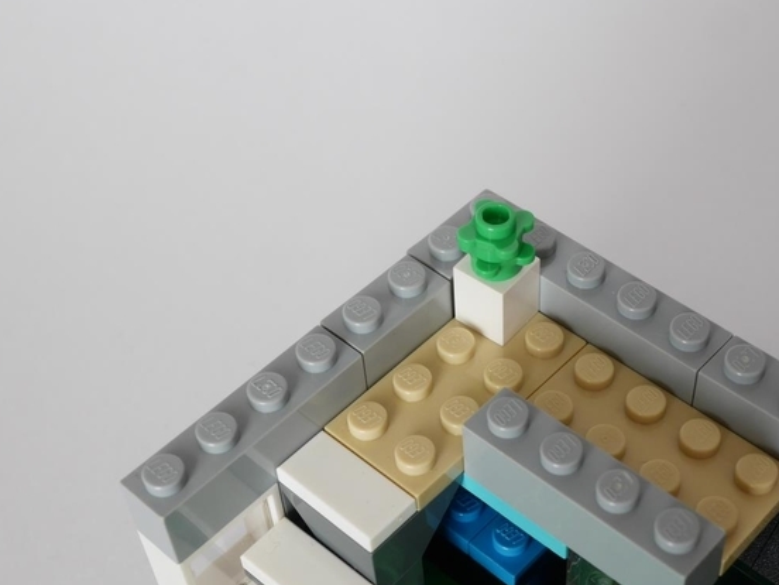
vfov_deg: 25.1
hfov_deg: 33.2
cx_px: 442
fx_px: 1305
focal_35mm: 58
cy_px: 389
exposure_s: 1/60
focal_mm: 20
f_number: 6.3
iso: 400
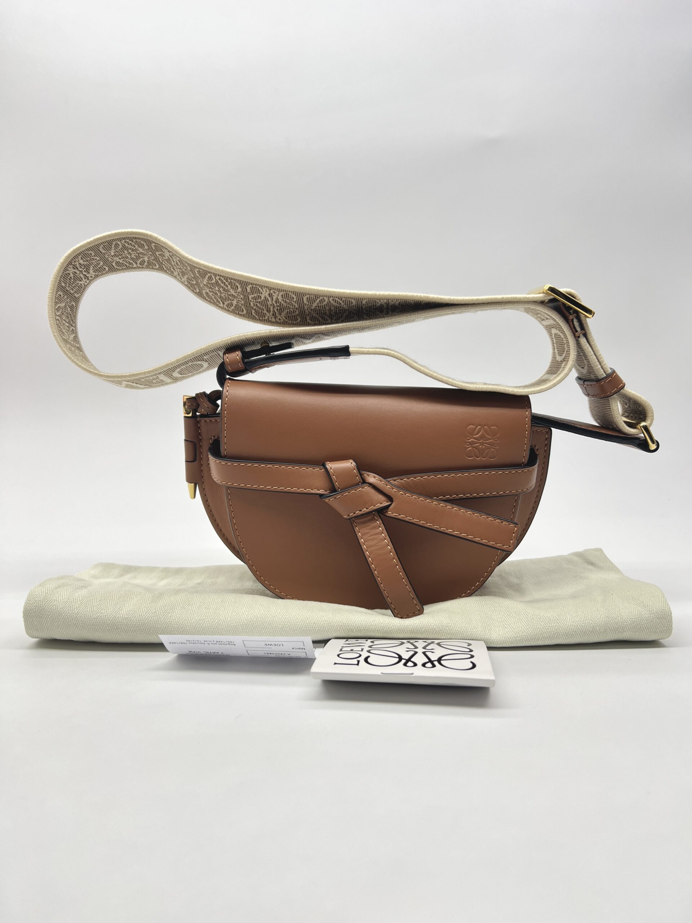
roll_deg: +0.3
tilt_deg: -5.5
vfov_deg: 67.3
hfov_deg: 53.1
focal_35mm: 26
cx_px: 346
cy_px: 462
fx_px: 693
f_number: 1.5
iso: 32
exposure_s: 1/111
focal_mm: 5.7
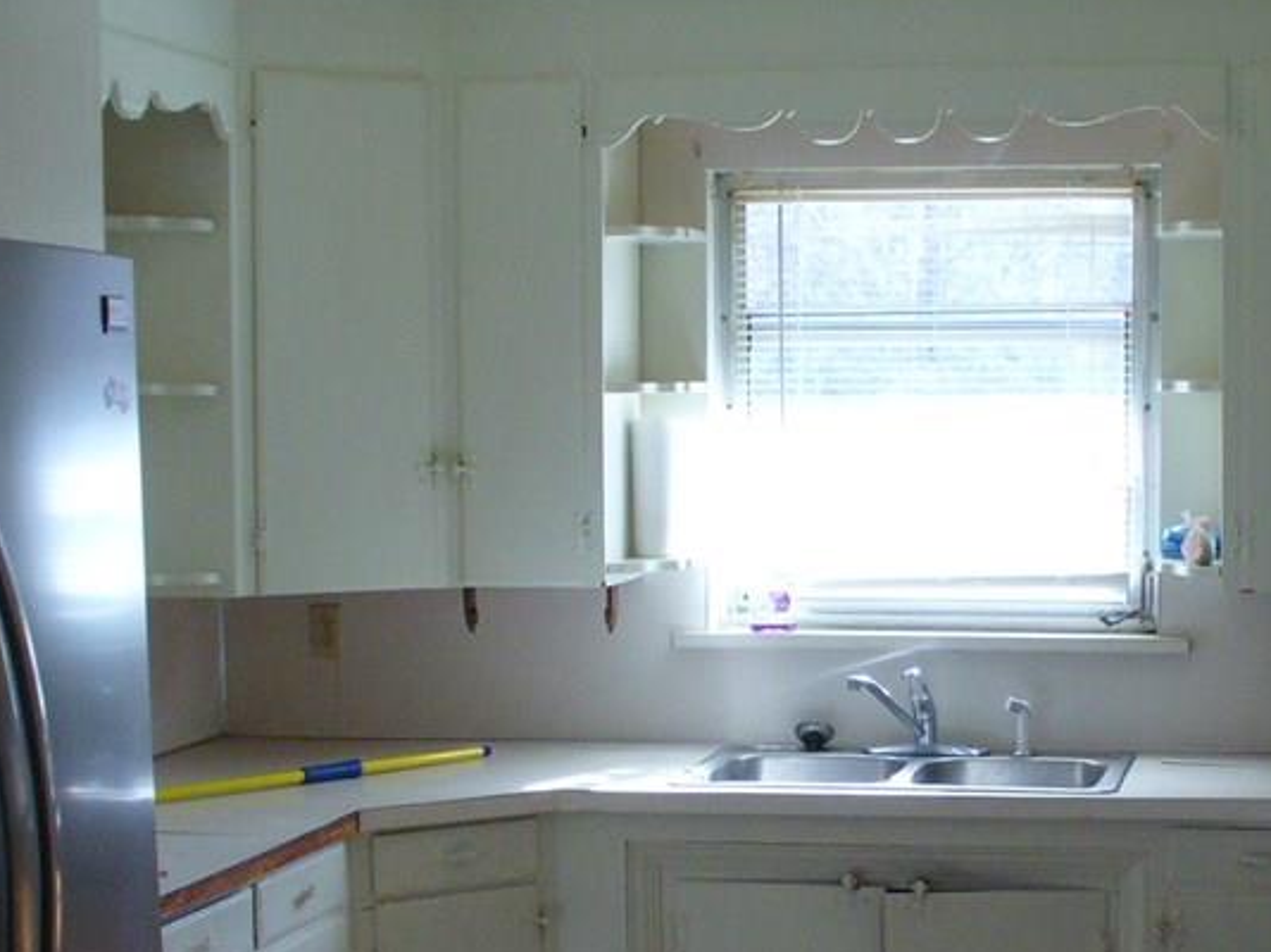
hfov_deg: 27.0
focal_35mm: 71
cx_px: 952
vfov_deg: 20.4
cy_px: 814
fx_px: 2606
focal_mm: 6.1
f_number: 2.8
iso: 200
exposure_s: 1/100
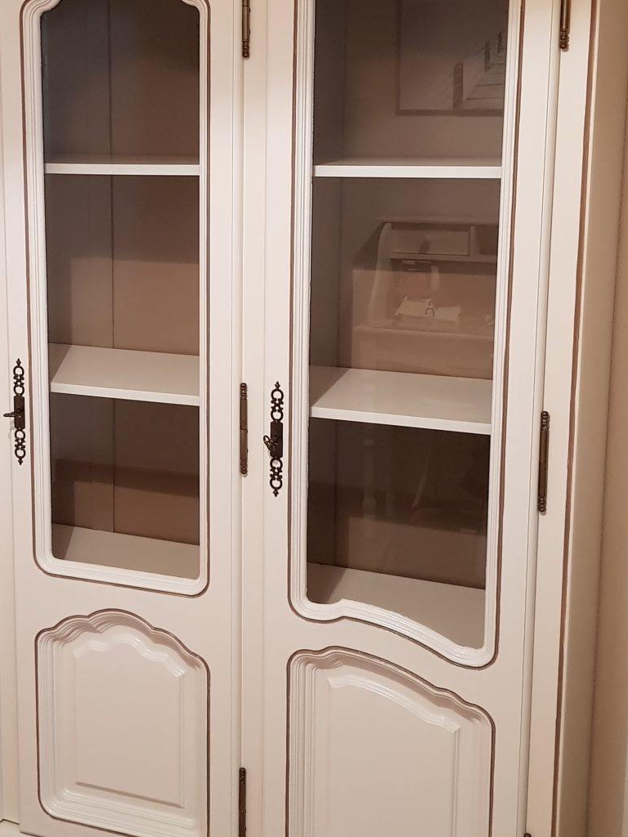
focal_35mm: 52
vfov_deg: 36.7
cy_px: 354
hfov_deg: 27.8
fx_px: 1258
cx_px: 195
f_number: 1.7
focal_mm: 4.3
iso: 250
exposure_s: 1/33
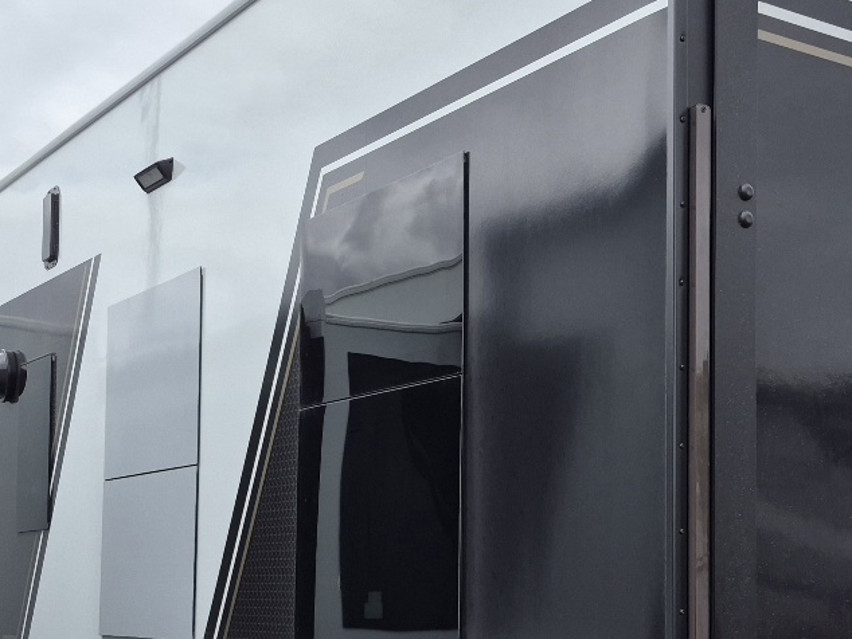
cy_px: 481
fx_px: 1428
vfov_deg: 25.0
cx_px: 577
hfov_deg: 32.9
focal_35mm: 58
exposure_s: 1/10000
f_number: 1.8
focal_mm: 5.4
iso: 80
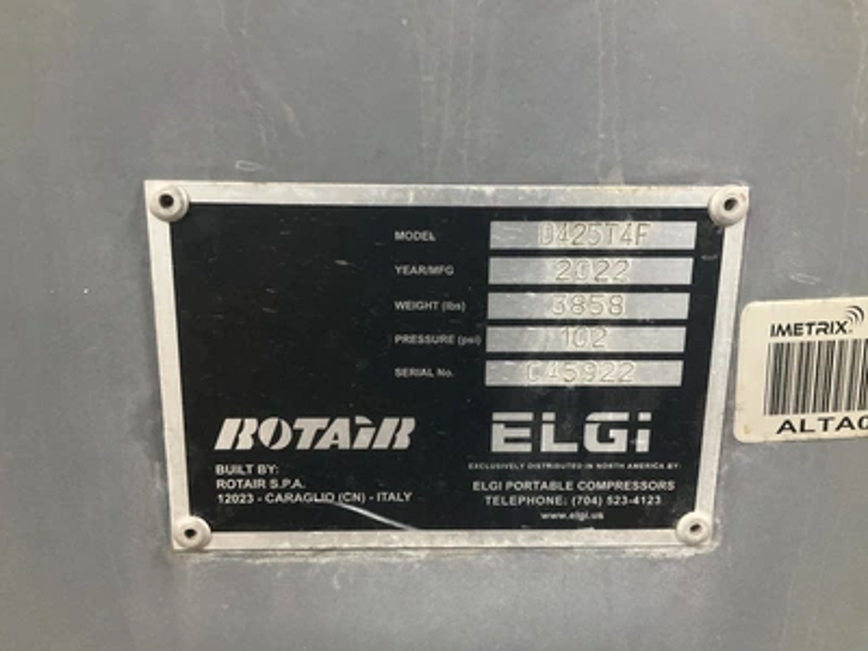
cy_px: 326
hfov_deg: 61.7
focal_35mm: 29
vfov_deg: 48.2
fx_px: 727
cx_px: 434
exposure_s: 1/30
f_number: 1.8
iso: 400
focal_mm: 3
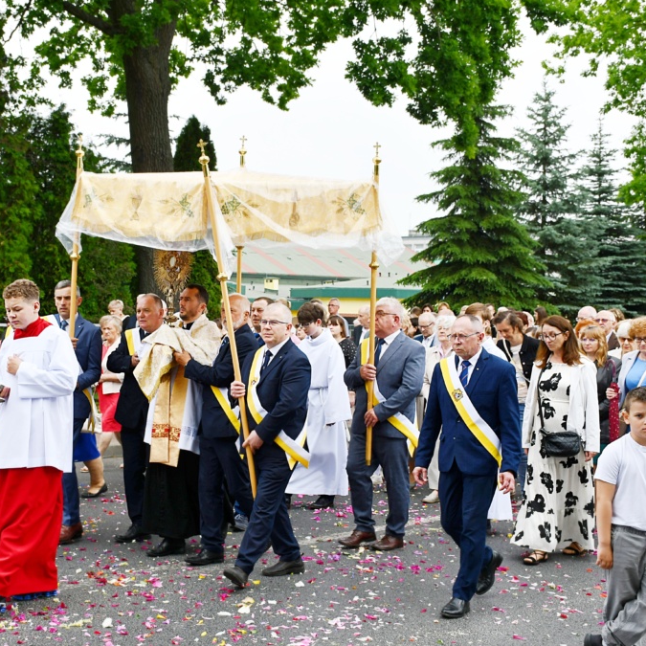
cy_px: 323
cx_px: 234
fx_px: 1225
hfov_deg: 29.4
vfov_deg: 29.6
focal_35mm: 58
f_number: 7.1
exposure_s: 1/250
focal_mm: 30
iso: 200
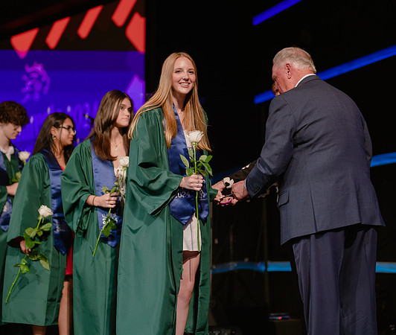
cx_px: 187
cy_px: 134
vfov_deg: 22.4
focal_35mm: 70
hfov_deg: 26.4
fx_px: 843
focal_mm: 50
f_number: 1.2
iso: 640
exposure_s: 1/320
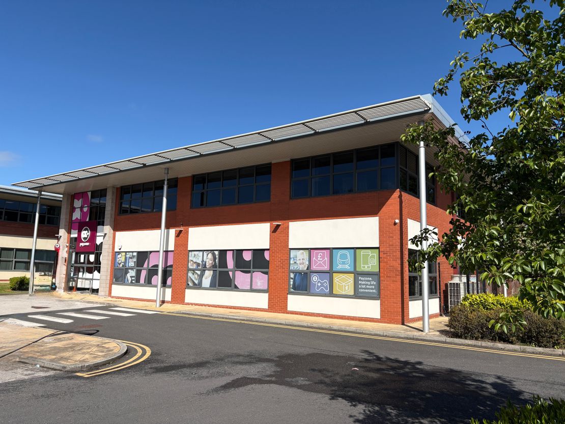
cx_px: 282
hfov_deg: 67.3
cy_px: 212
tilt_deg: +7.8
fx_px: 424
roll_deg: -1.0
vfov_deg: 53.1
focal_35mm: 26
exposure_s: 1/4329
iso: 50
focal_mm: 5.96
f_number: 1.6
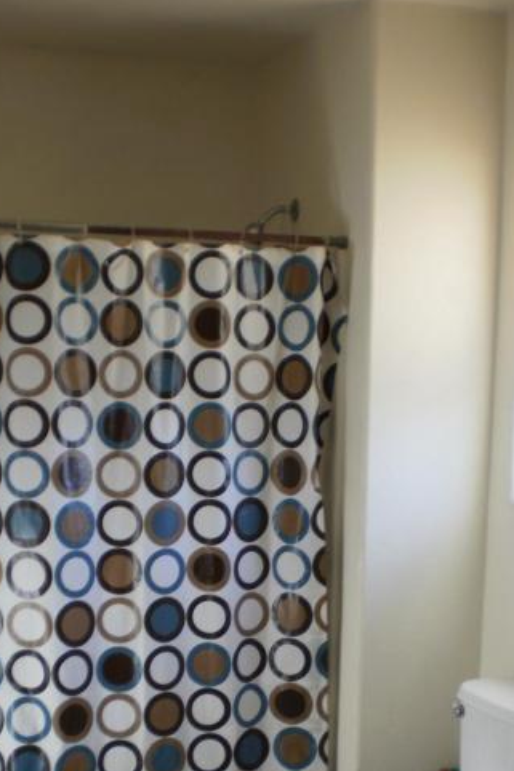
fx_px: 1350
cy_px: 581
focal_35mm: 63
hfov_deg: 21.6
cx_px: 258
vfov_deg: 31.3
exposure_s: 1/40
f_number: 3.1
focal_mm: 6.3
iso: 100
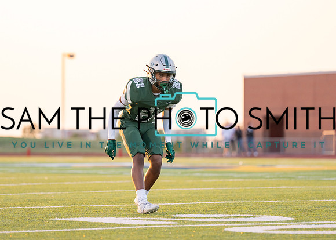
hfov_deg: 8.9
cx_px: 138
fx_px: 2147
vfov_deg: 6.4
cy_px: 103
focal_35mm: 225
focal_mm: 158
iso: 500
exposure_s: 1/1250
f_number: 2.8
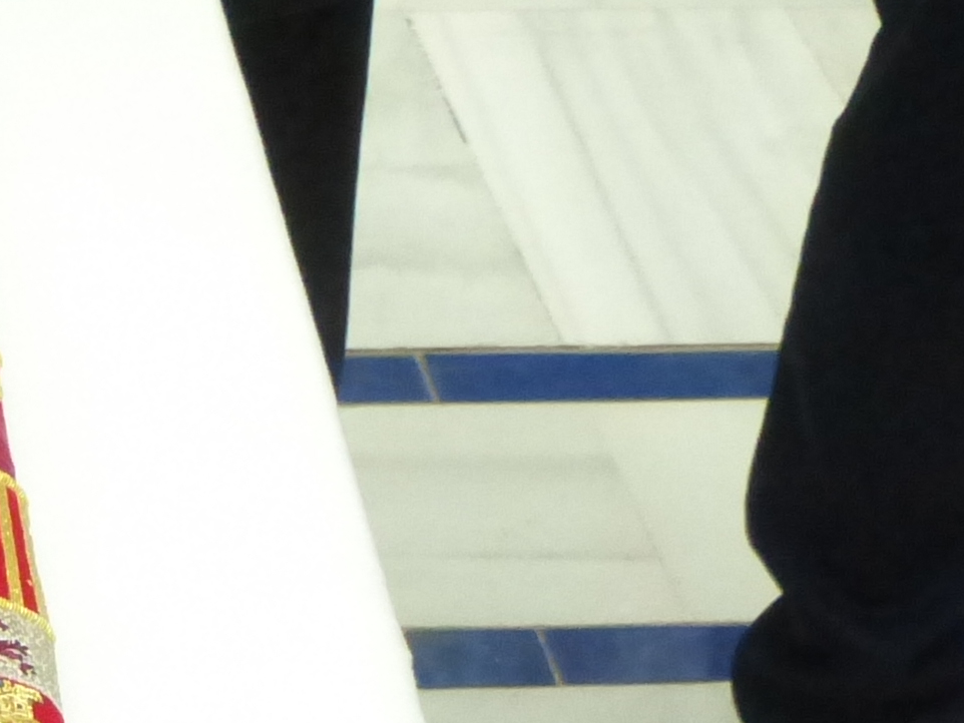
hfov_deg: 11.1
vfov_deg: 8.3
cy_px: 1084
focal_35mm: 174
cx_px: -230
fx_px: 4844
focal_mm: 7.6
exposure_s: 1/2000
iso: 800
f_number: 2.8
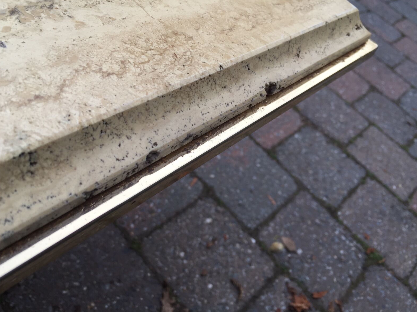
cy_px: 151
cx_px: 208
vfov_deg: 46.8
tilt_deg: -45.6
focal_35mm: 30
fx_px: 361
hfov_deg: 60.0
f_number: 2.2
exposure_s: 1/338
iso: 32
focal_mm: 4.15
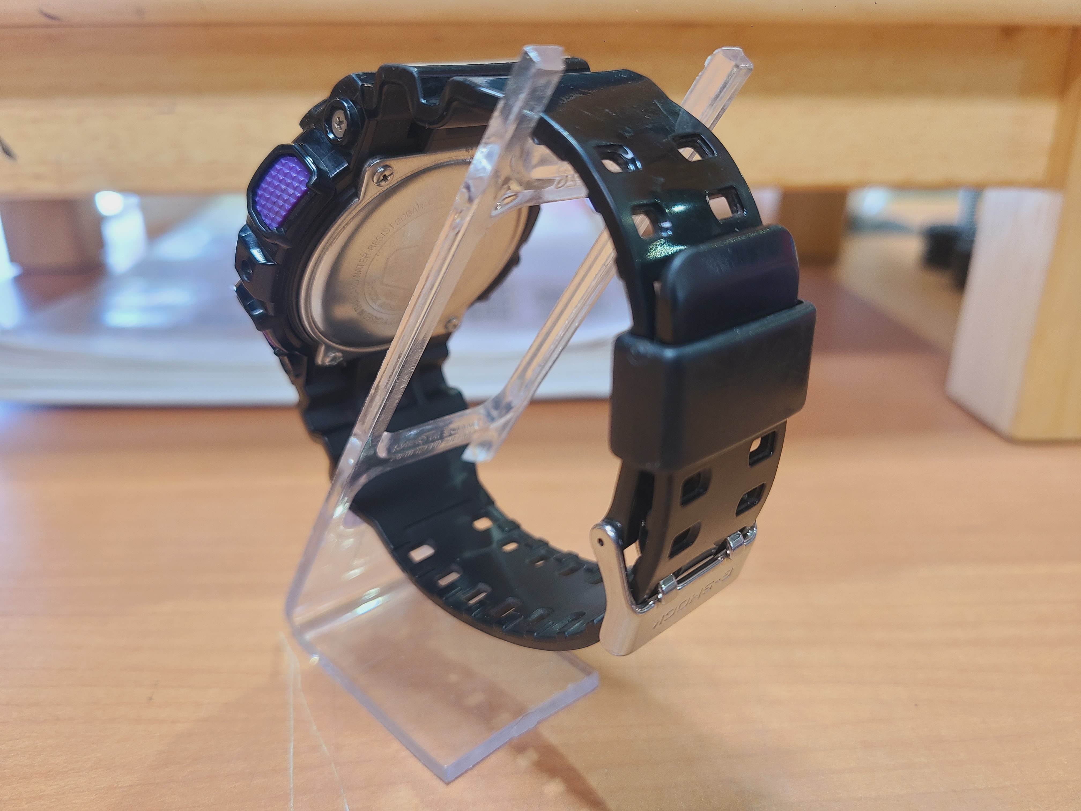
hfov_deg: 67.3
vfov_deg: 53.1
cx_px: 540
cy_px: 406
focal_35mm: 26
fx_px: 812
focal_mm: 5.4
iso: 160
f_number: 1.8
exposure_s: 1/50
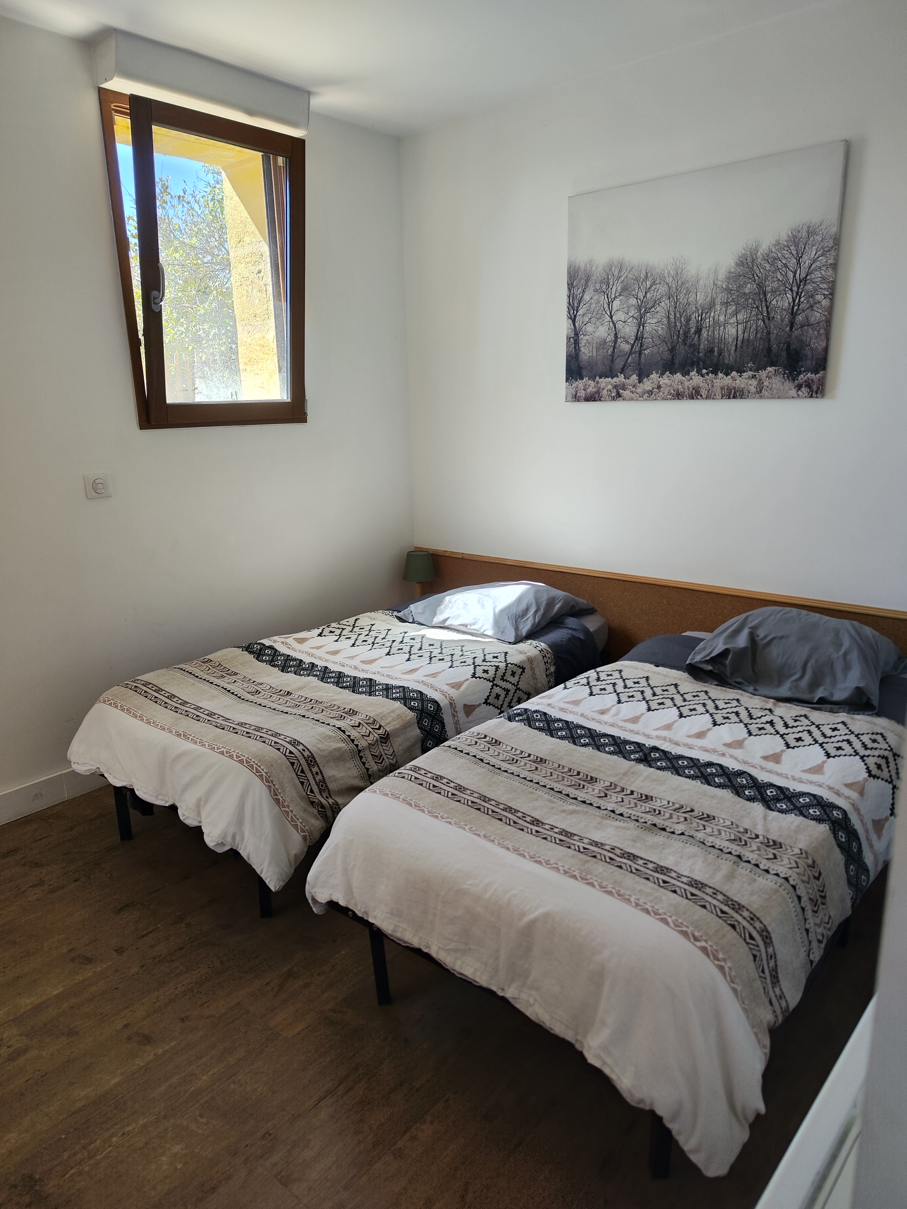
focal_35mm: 23
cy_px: 604
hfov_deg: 58.9
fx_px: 804
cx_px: 454
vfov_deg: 73.9
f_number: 1.69
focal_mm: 7.01
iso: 50
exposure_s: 1/122
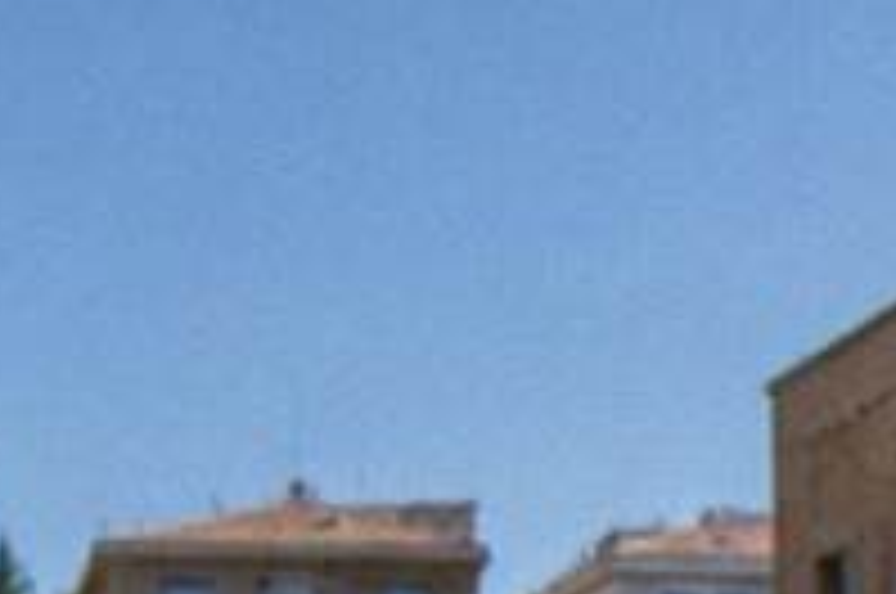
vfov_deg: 7.4
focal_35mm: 176
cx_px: 774
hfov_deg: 11.6
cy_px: 1350
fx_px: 4373
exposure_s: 1/500
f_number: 7.1
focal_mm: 35
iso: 400
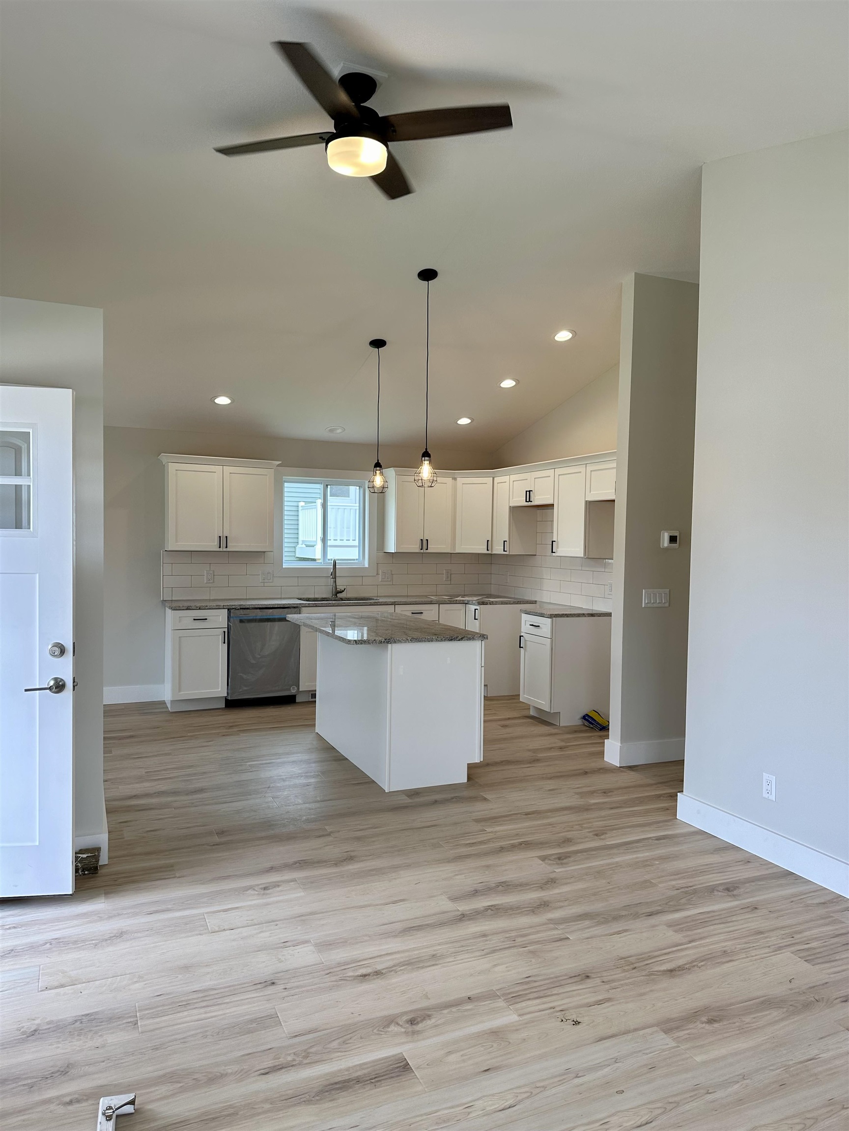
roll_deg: -0.9
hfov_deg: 56.8
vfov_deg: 71.6
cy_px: 566
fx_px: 785
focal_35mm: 24
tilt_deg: -2.8
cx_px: 424
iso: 80
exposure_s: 1/200
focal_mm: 6.86
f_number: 1.78
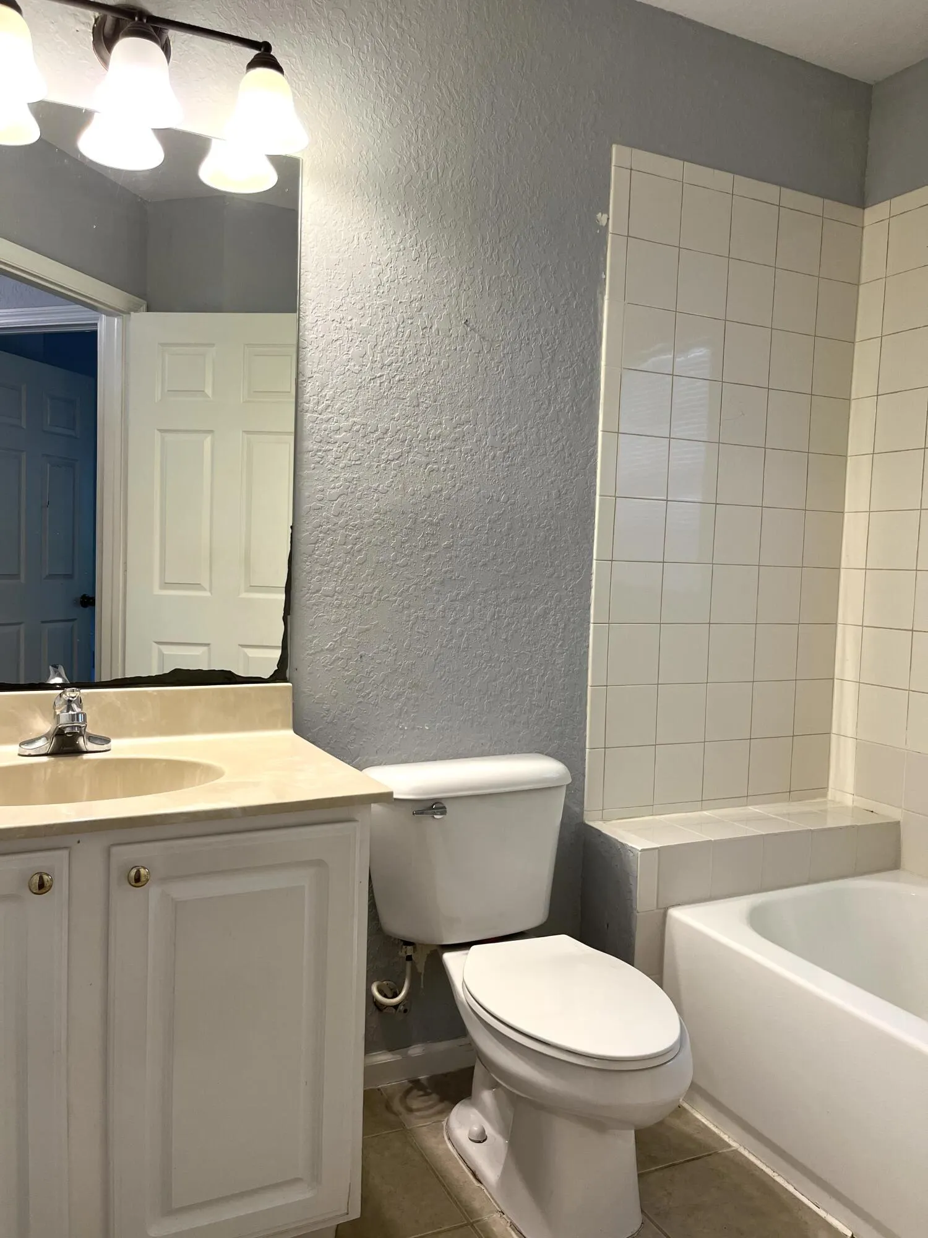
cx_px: 464
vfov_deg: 67.3
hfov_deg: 53.1
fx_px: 929
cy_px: 619
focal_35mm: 26
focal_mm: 5.1
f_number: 1.6
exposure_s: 1/120
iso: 125
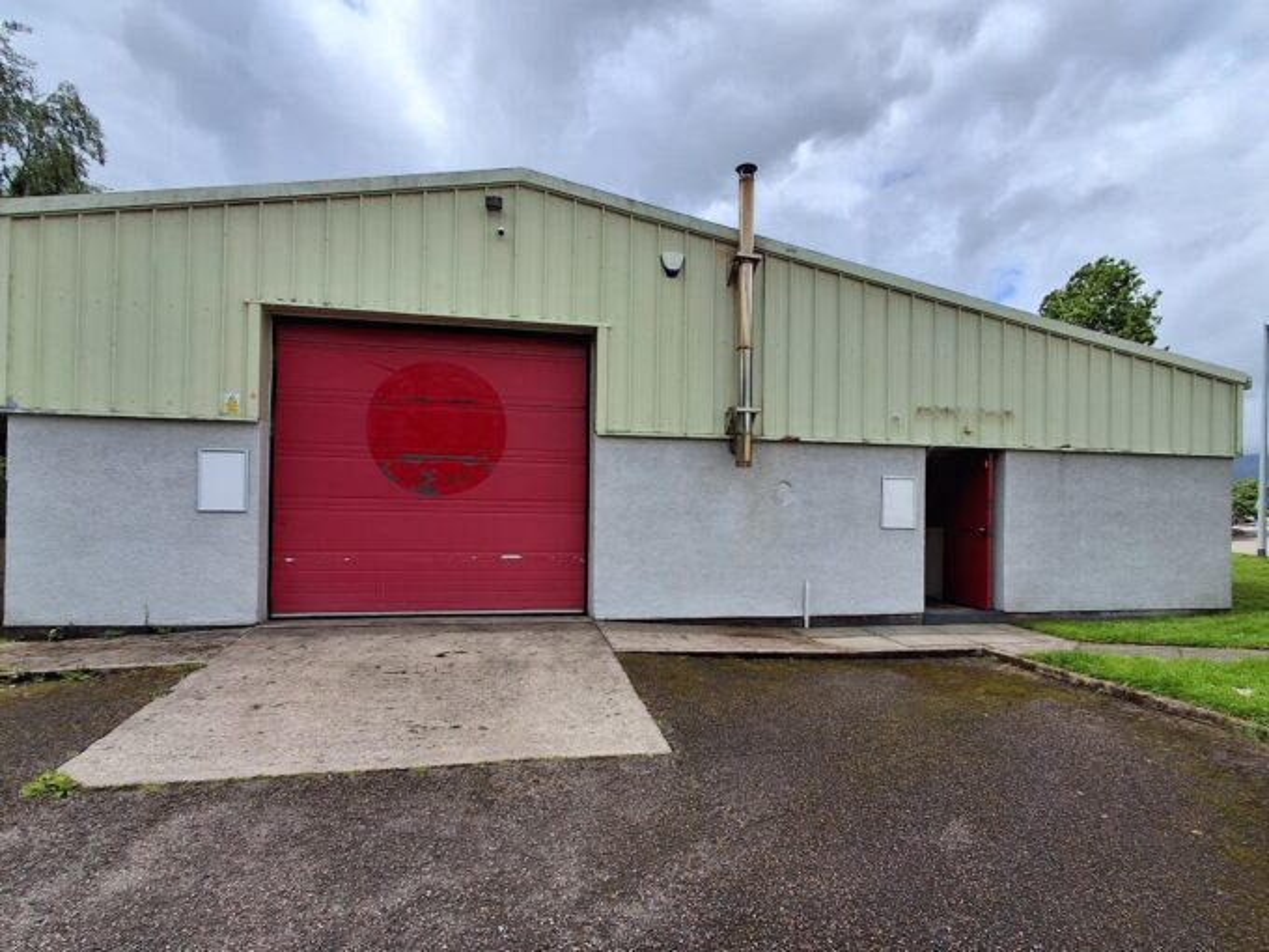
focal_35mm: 16
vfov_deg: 78.1
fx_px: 587
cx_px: 634
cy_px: 476
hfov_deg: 94.5
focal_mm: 1.64
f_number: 2.2
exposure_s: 1/1745
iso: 40
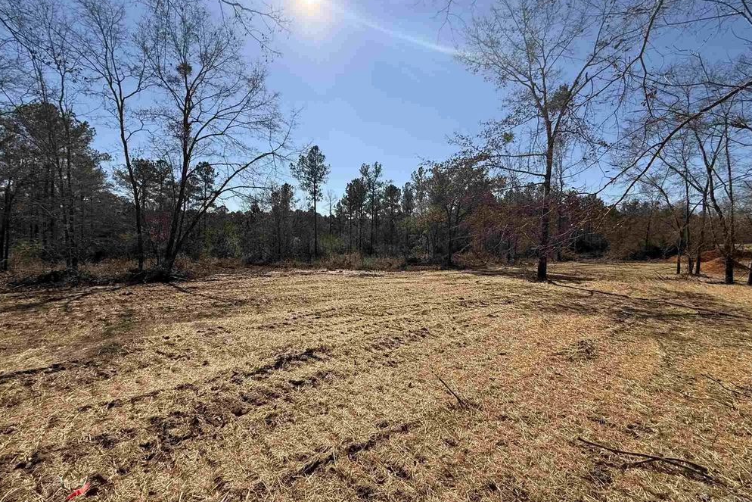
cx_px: 381
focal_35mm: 15
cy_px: 234
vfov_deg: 77.2
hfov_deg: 100.4
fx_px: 313
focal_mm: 2.22
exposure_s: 1/3663
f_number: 2.2
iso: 50
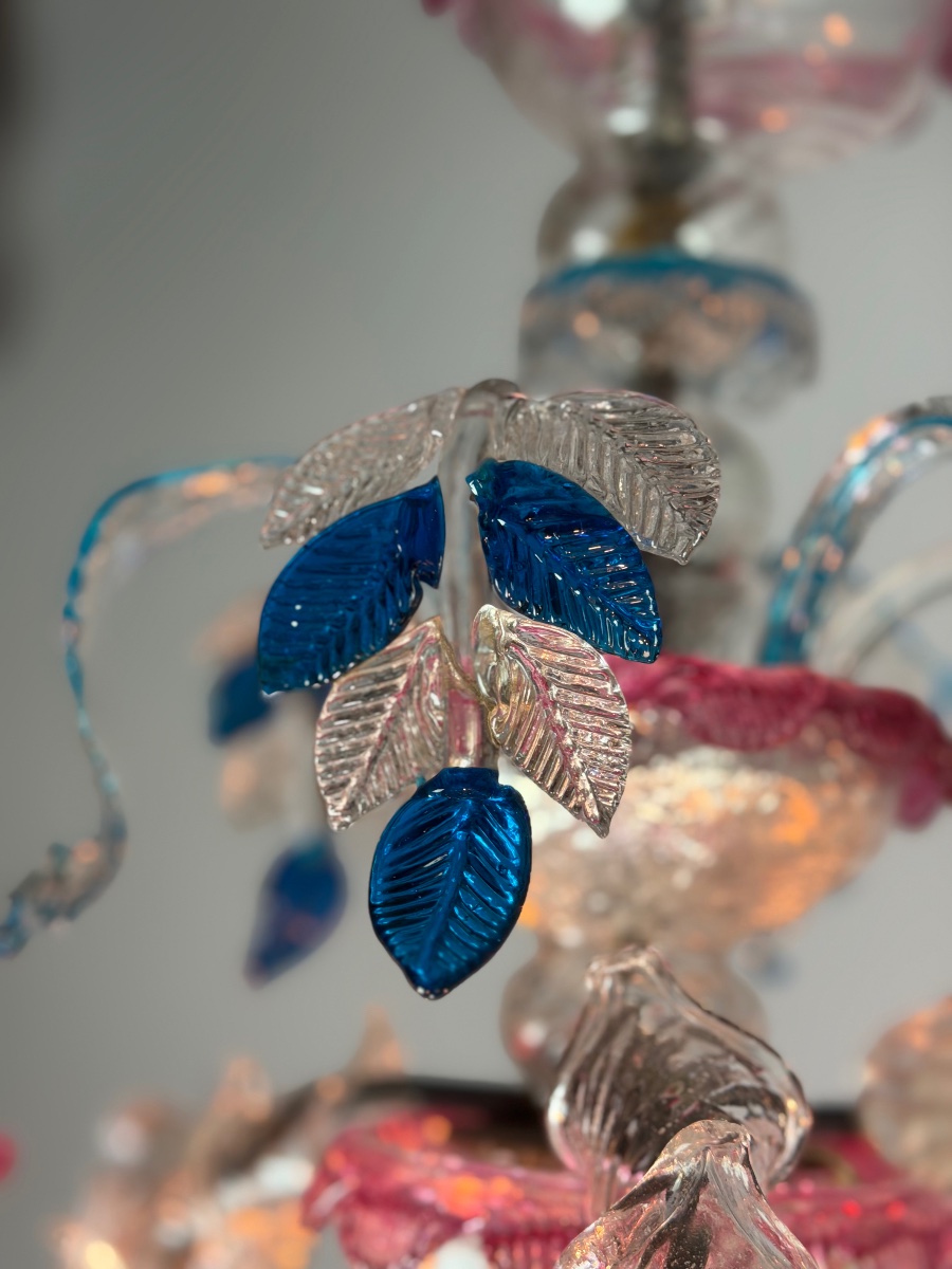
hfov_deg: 30.3
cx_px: 476
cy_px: 634
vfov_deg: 39.7
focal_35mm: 48
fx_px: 1760
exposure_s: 1/50
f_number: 1.78
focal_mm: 6.76
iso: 160
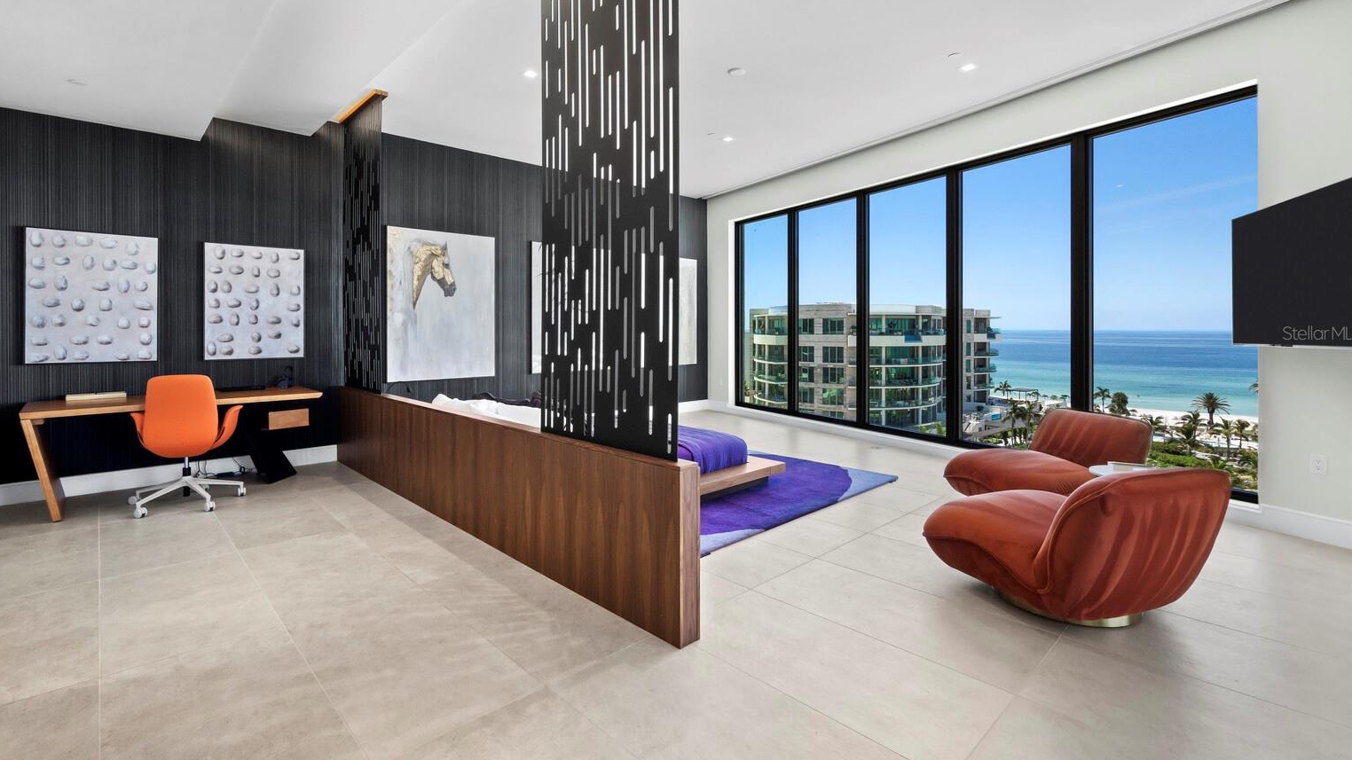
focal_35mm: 16
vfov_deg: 66.8
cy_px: 333
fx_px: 574
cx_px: 657
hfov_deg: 99.3
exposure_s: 1/6
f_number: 11
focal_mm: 7
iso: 320
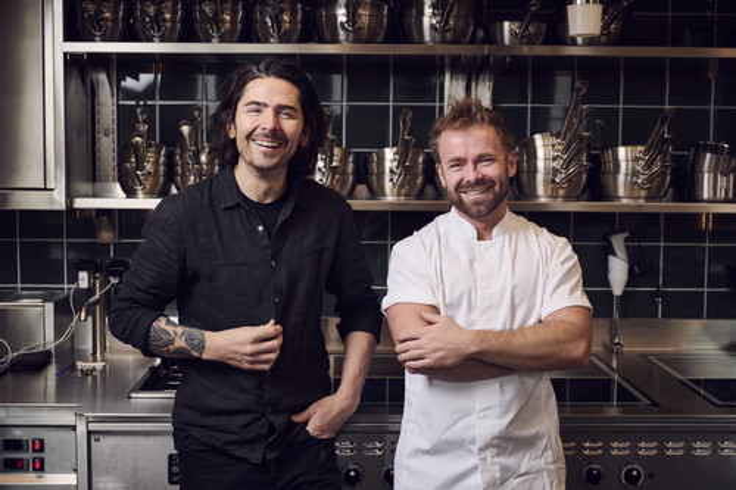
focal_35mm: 51
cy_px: 245
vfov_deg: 26.5
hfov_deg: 38.9
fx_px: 1042
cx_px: 368
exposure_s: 1/200
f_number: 4
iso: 1600
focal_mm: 51
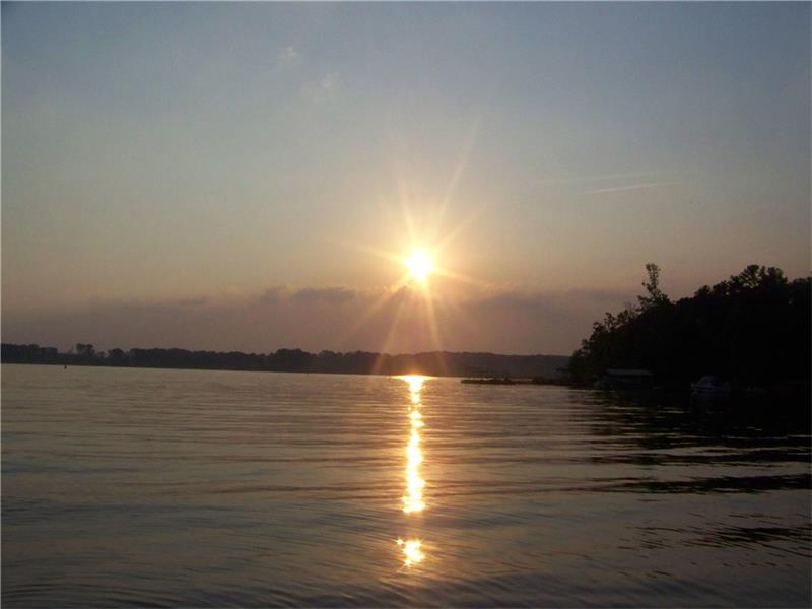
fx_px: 844
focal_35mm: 36
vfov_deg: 39.7
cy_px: 304
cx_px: 406
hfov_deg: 51.4
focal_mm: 5.85
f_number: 8
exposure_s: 1/1600
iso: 200
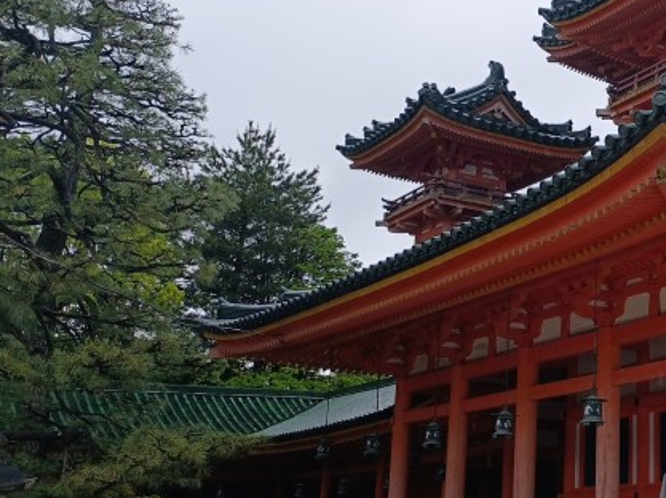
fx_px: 1134
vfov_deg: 24.8
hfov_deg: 28.8
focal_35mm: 59
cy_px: 235
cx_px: 779
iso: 51
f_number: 1.65
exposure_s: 1/445
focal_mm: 6.14
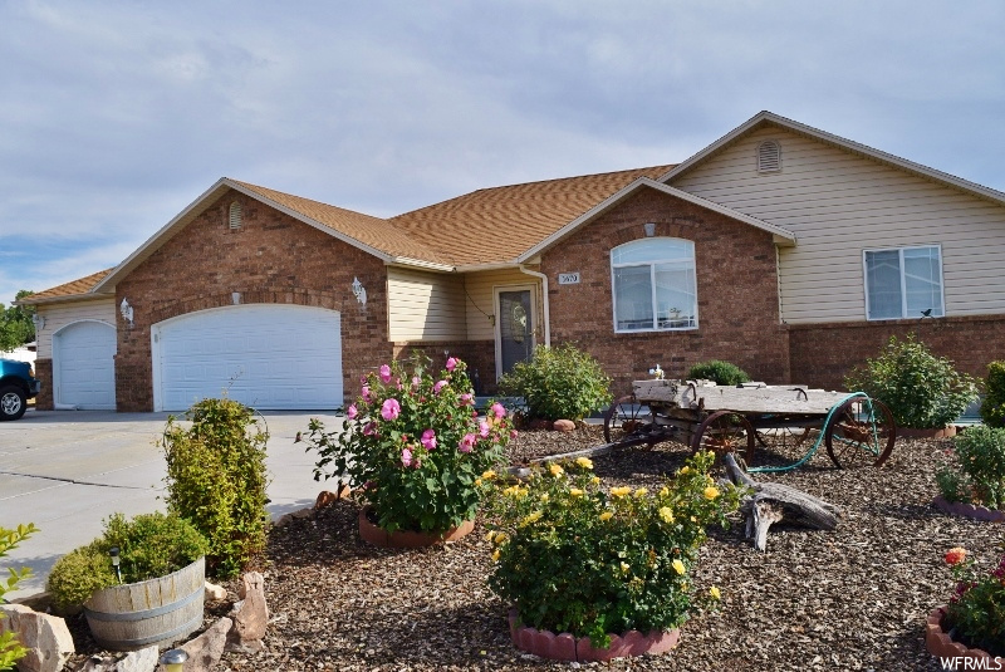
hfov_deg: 67.3
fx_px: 754
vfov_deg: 48.0
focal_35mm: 27
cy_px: 336
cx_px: 502
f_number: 10
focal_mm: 18
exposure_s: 1/400
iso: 200
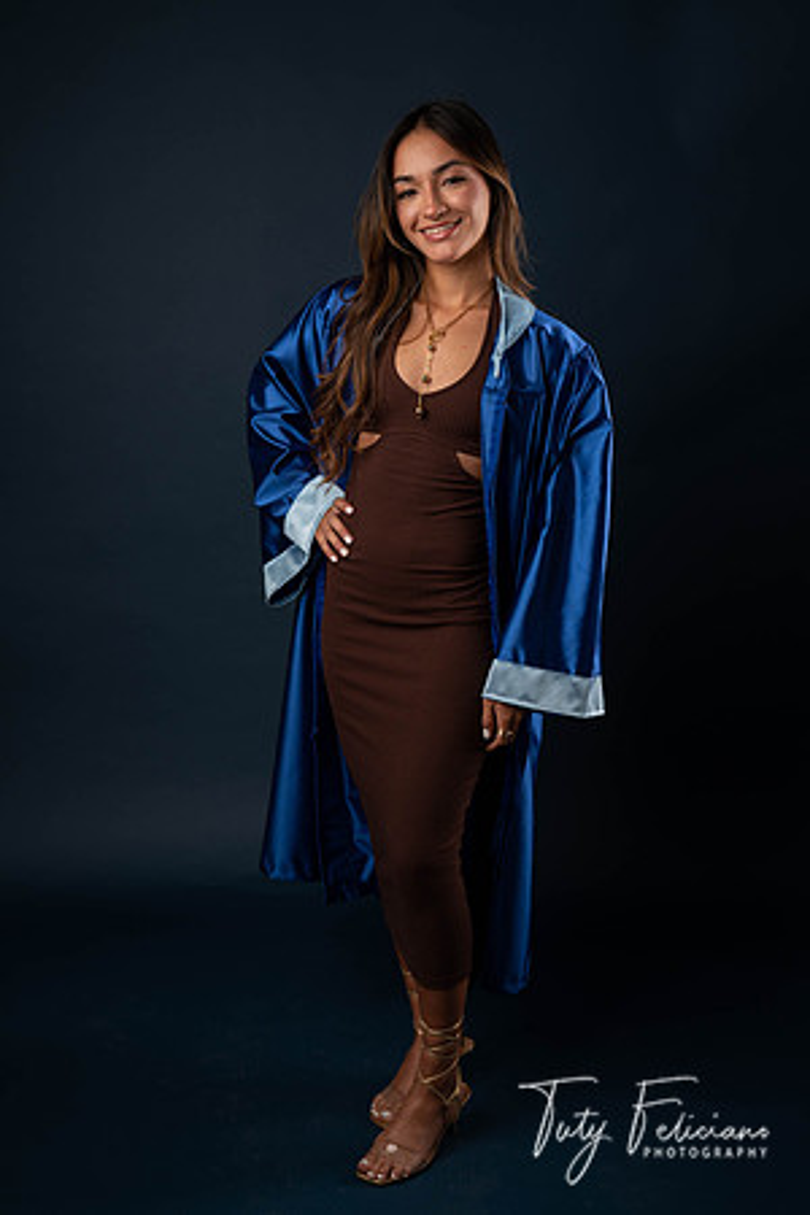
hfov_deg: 27.5
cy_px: 608
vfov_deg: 40.3
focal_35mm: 49
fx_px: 1654
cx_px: 405
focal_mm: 49
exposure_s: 1/100
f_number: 5.6
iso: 200
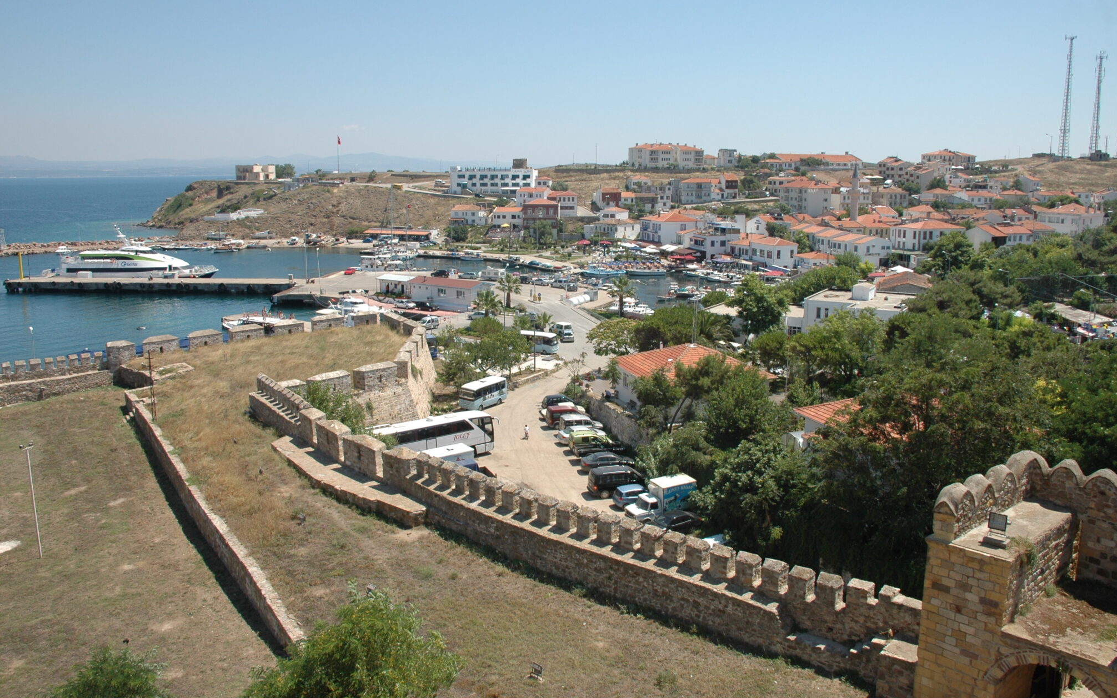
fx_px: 852
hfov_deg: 66.5
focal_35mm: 28
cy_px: 324
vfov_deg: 44.5
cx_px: 568
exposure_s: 1/250
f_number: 8
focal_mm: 18
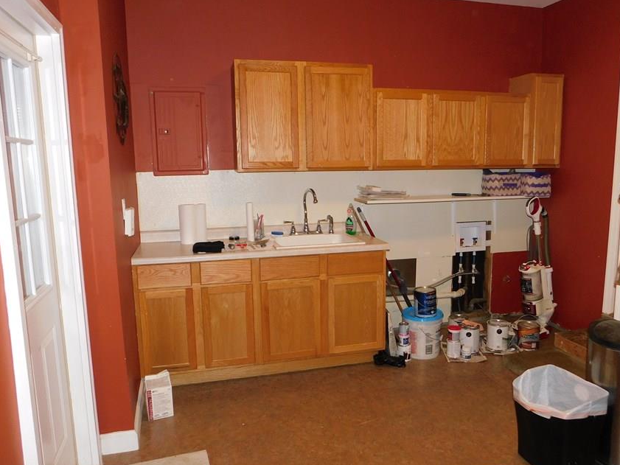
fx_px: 502
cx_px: 330
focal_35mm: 28
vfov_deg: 49.8
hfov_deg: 63.4
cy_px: 234
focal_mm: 4
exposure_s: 1/30
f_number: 3
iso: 200
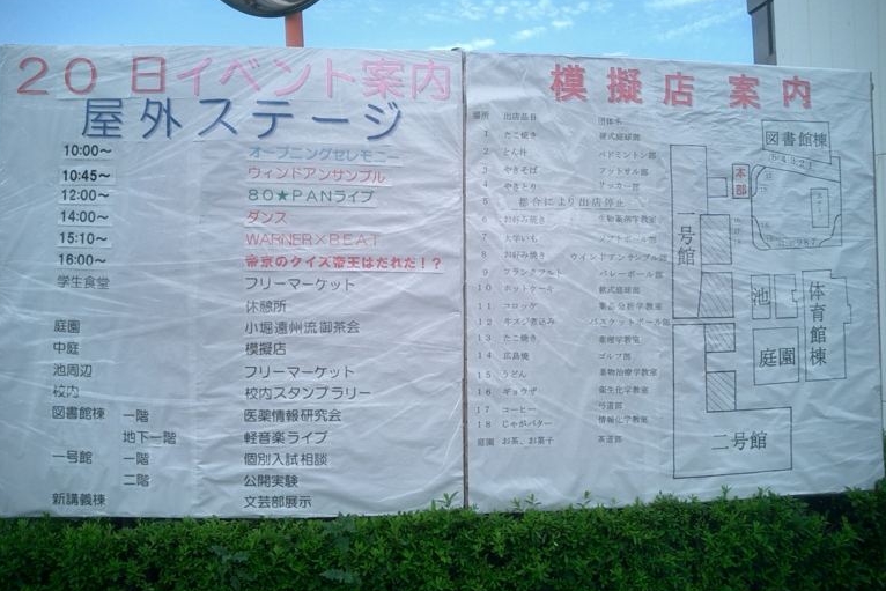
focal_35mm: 38
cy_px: 266
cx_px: 443
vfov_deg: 35.0
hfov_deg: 50.7
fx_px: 935
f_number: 4.2
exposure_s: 1/400
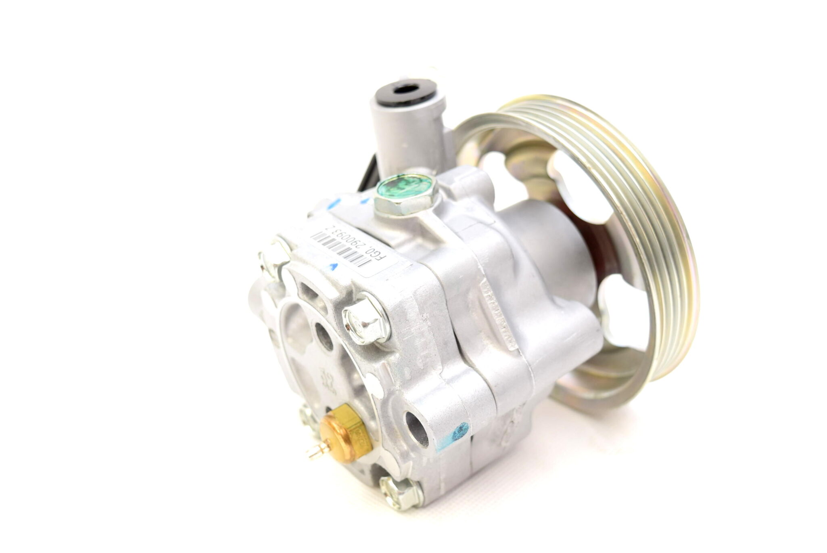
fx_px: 1000
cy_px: 276
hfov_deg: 44.9
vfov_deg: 30.9
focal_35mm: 44
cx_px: 414
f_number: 5
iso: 400
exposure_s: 1/100
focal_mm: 29
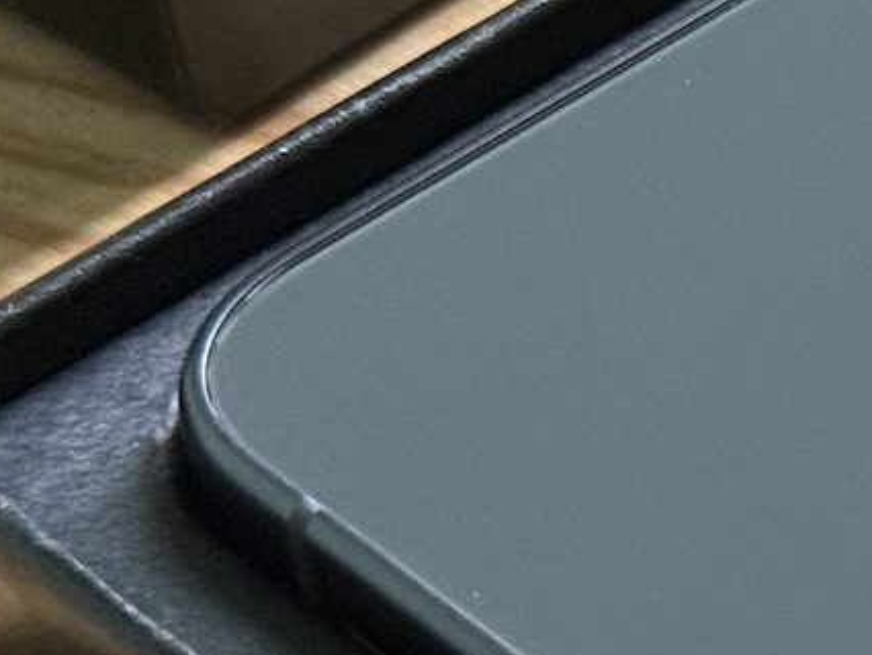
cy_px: 146
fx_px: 5394
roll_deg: +2.0
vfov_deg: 6.9
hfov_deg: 8.7
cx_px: 1789
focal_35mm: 214
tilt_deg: -40.2
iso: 250
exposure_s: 1/60
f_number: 1.78
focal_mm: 6.76
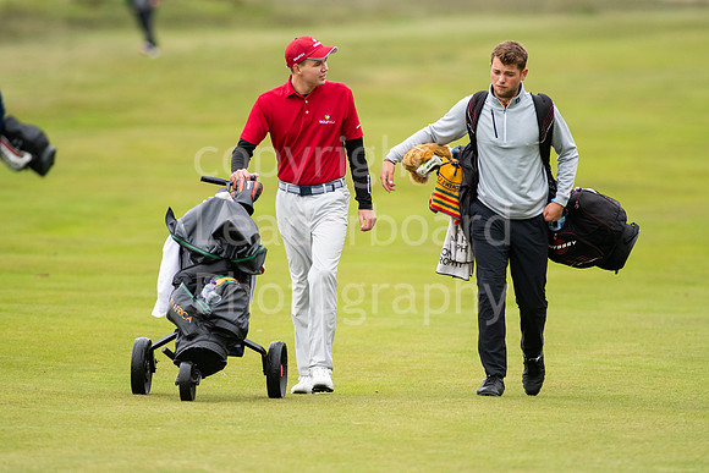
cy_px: 236
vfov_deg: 3.1
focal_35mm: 450
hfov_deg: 4.6
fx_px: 8864
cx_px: 354
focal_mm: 300
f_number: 4
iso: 1250
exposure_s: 1/2000
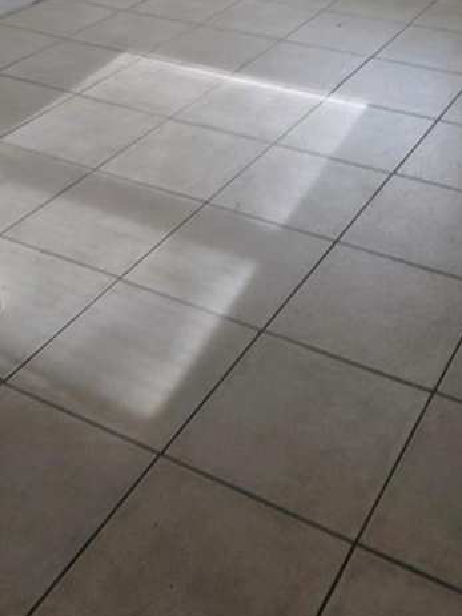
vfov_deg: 32.4
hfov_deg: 27.5
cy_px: -39
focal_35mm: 53
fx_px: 944
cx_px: 256
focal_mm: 5.4
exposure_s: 1/120
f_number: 1.8
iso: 80
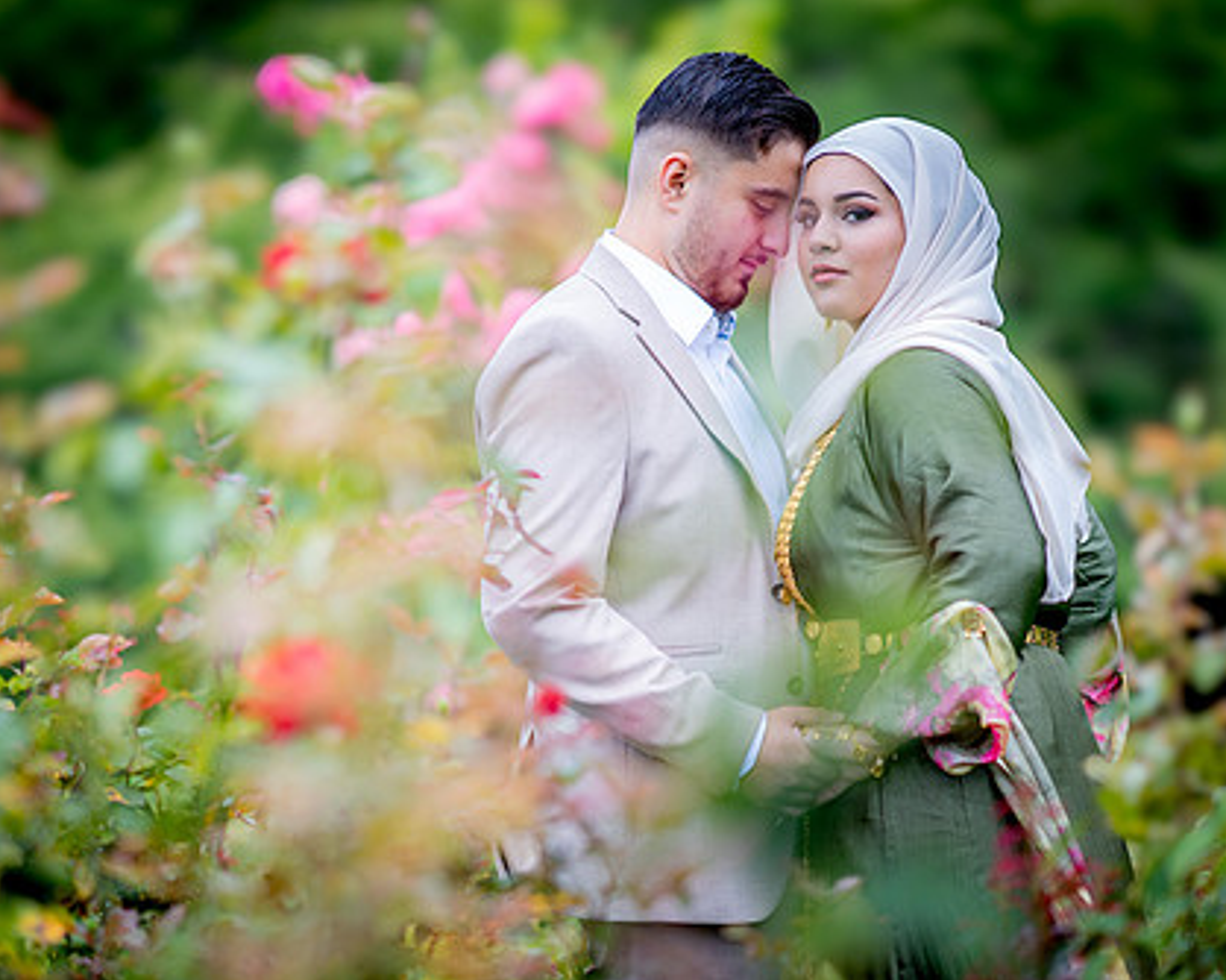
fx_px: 4280
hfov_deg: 16.3
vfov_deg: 13.1
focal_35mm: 118
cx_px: 571
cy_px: 593
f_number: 1.4
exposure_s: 1/1600
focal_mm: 85
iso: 100
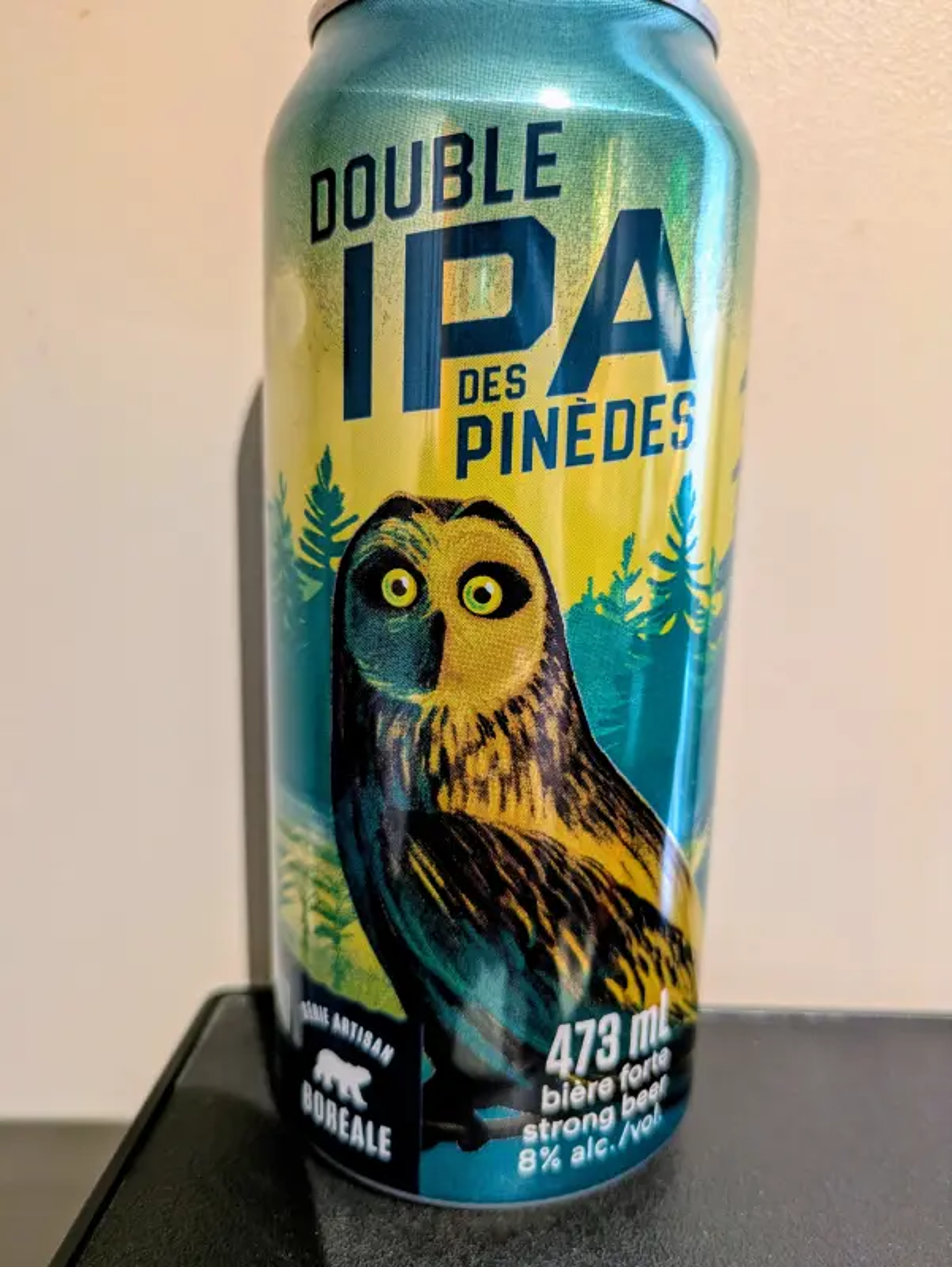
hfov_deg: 54.9
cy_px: 634
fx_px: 916
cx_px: 476
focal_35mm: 25
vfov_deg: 69.4
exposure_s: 1/30
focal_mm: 5.43
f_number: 1.89
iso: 311
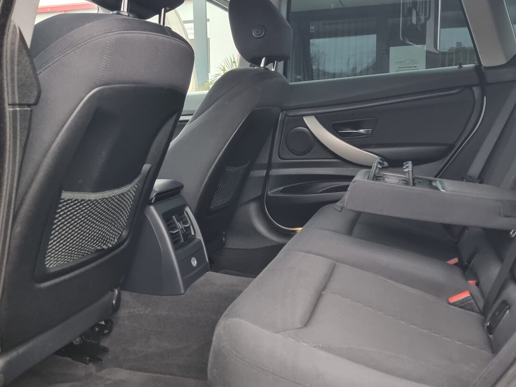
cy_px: 168
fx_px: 522
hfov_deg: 52.6
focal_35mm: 35
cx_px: 254
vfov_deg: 40.6
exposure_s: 1/120
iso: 250
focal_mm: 6.7
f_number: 1.8
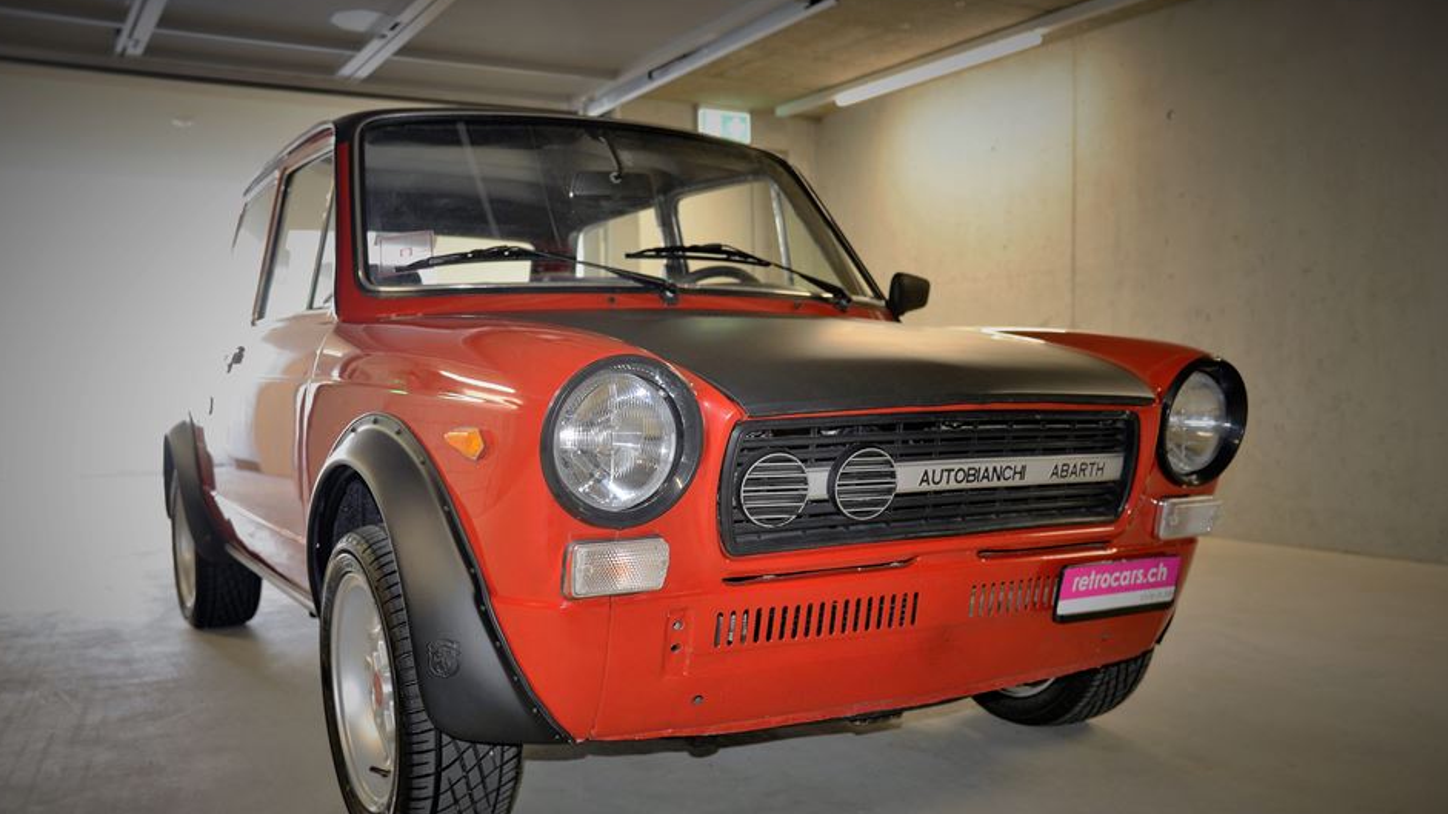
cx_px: 719
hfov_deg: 61.0
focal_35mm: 32
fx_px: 1228
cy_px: 469
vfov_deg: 36.6
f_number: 4
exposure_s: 1/60
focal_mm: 30
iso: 640
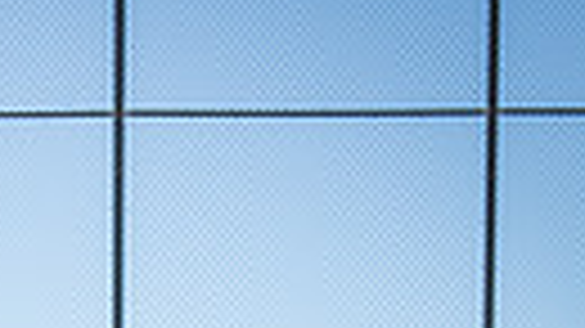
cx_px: -9
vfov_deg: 6.4
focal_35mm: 174
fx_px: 2698
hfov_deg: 12.2
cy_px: 975
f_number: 8
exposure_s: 1/250
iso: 200
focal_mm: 48
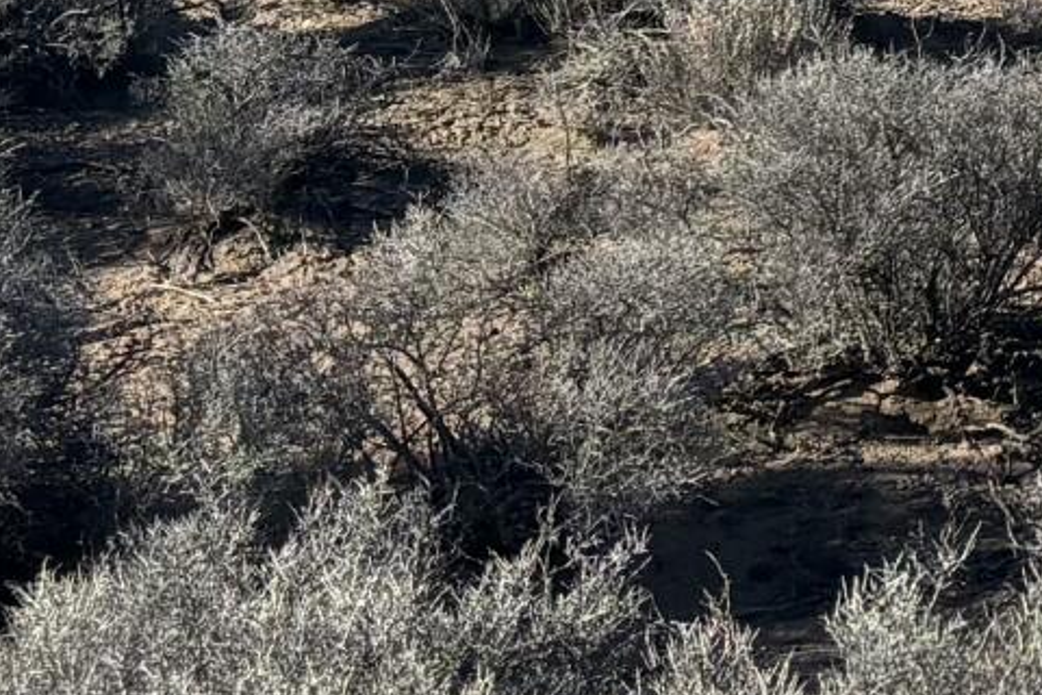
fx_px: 4891
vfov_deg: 7.7
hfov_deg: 11.2
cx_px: 1930
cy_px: -734
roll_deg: -0.1
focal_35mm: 169
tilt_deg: +2.2
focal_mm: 5.96
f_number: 1.6
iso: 50
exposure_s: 1/3534
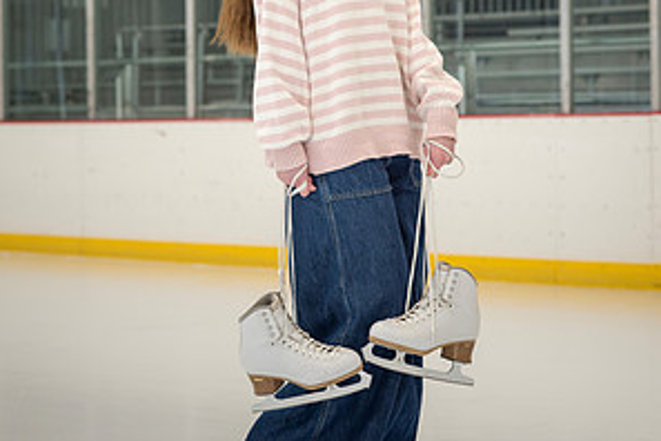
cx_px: 329
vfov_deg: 10.6
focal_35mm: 129
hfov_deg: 15.9
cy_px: 53
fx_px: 2368
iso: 1000
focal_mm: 85
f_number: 5
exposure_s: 1/250
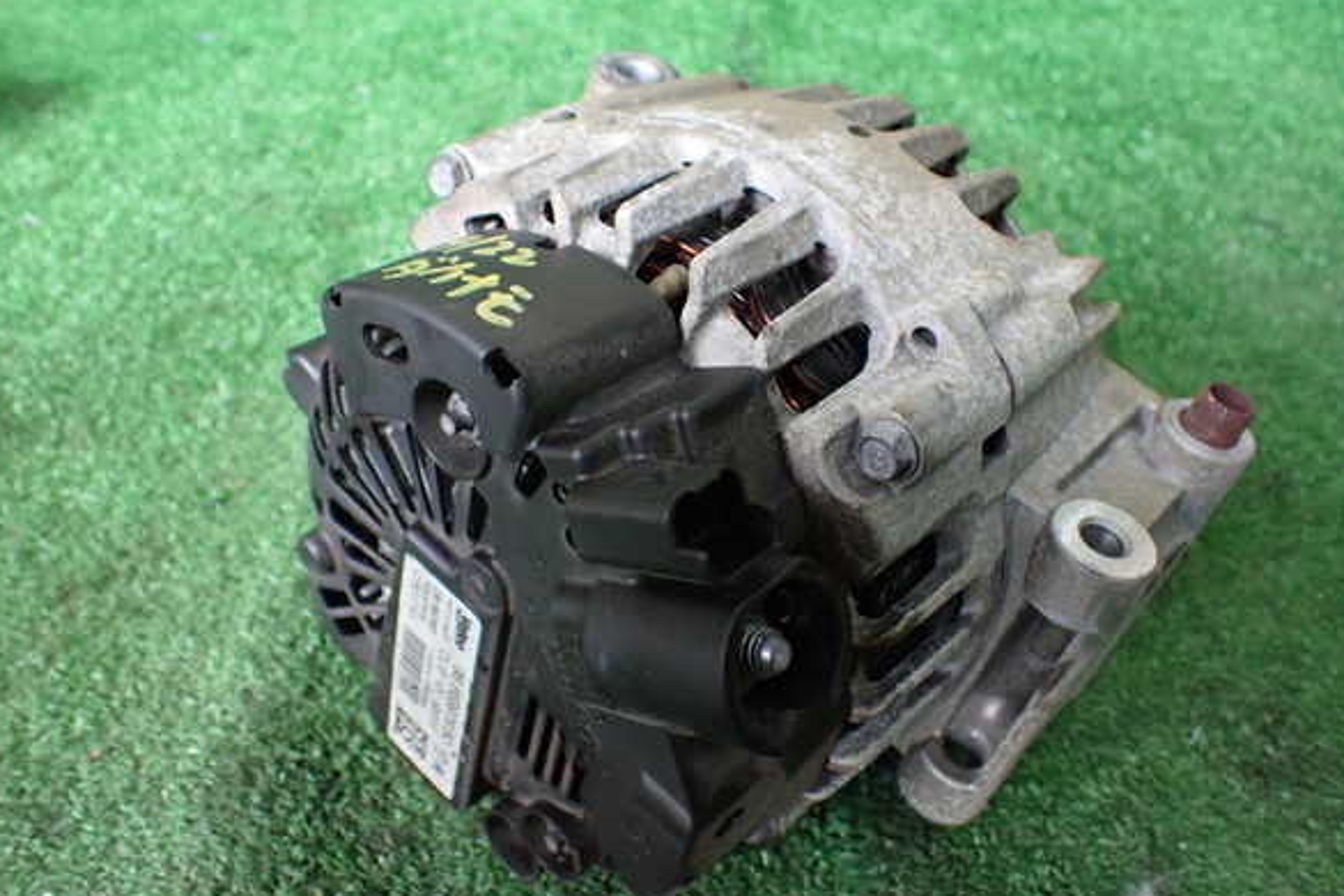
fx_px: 1195
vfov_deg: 41.1
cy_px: 453
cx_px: 666
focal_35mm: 32
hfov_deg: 58.7
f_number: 2.3
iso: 800
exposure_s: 1/100
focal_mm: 5.4
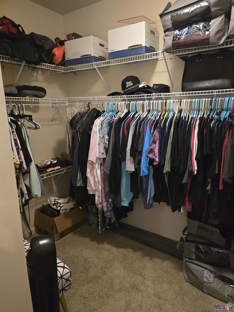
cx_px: 117
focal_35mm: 23
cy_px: 156
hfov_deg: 58.9
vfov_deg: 73.9
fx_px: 207
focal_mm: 6.3
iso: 1600
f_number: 1.7
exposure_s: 1/60
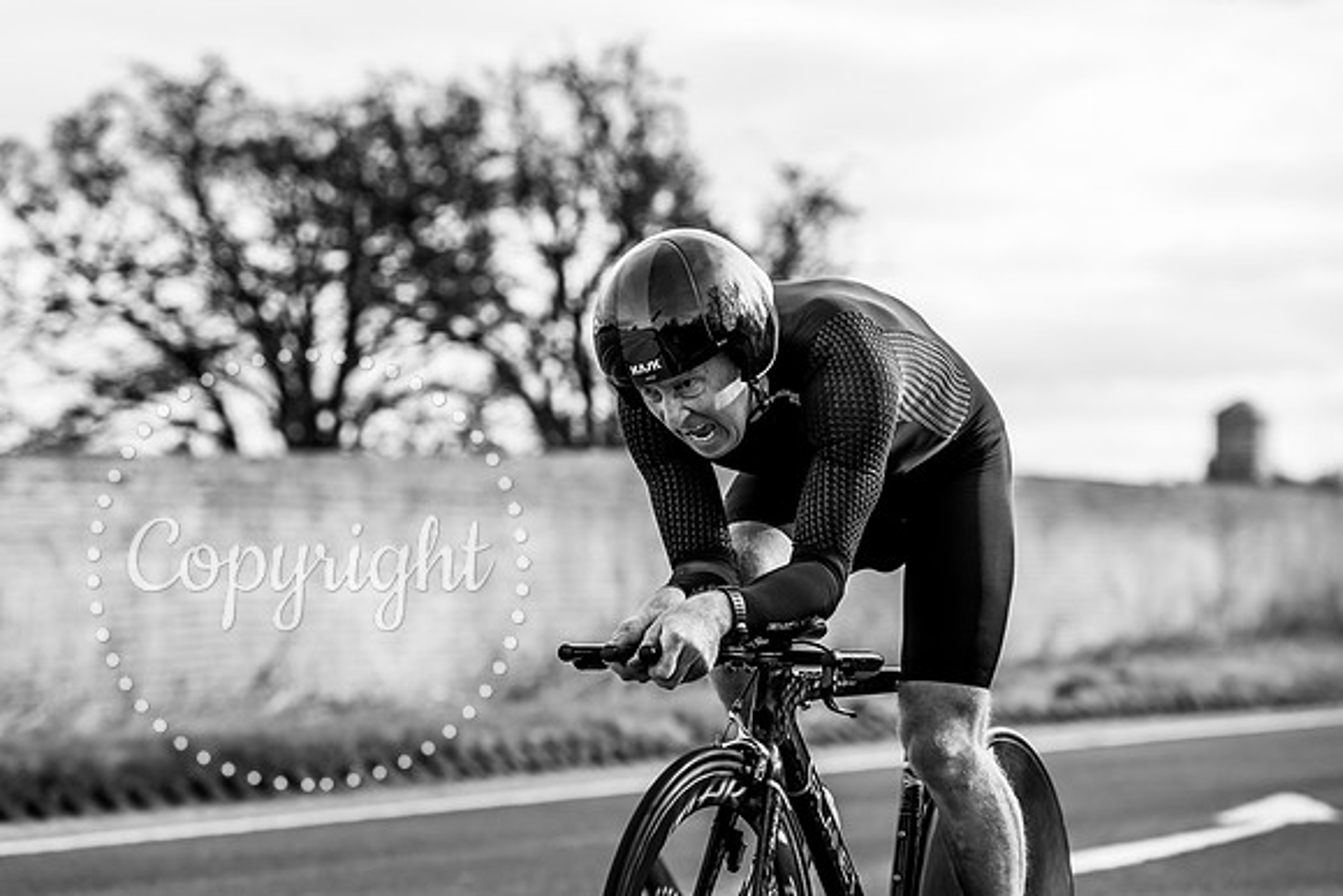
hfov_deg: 17.2
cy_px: 448
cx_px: 672
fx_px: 4440
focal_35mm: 119
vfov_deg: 11.5
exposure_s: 1/800
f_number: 4
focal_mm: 119
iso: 125
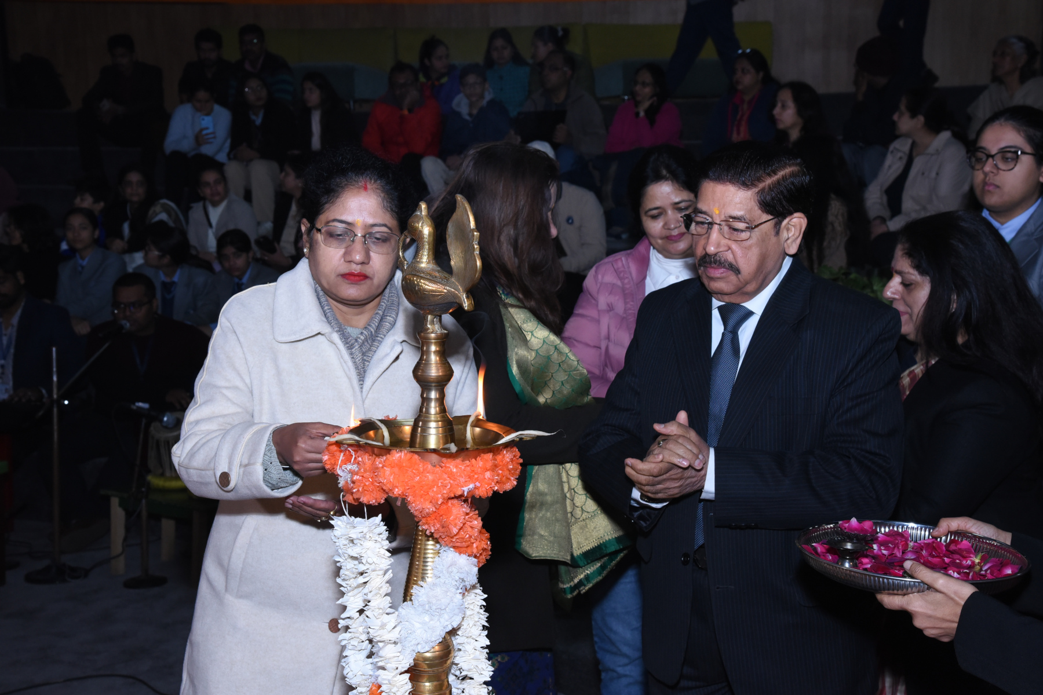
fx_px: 1593
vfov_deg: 24.6
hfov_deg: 36.2
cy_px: 348
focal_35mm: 55
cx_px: 522
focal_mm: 55
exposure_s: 1/200
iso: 2500
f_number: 10
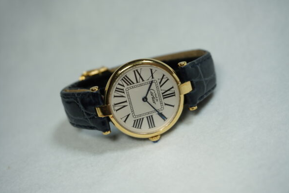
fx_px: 429
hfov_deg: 37.2
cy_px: 96
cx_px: 142
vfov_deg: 25.3
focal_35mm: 54
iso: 125
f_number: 5.6
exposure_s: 1/60
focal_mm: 35
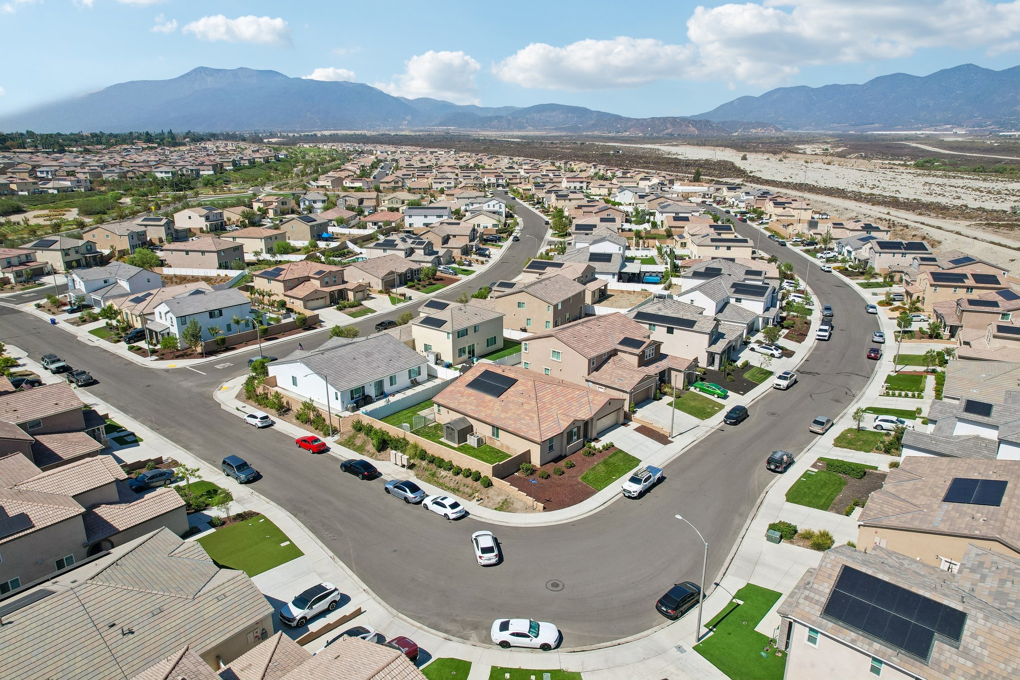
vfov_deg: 57.2
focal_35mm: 22
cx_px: 510
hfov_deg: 78.6
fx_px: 623
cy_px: 340
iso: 120
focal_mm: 8.4
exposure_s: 1/3000
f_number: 2.8
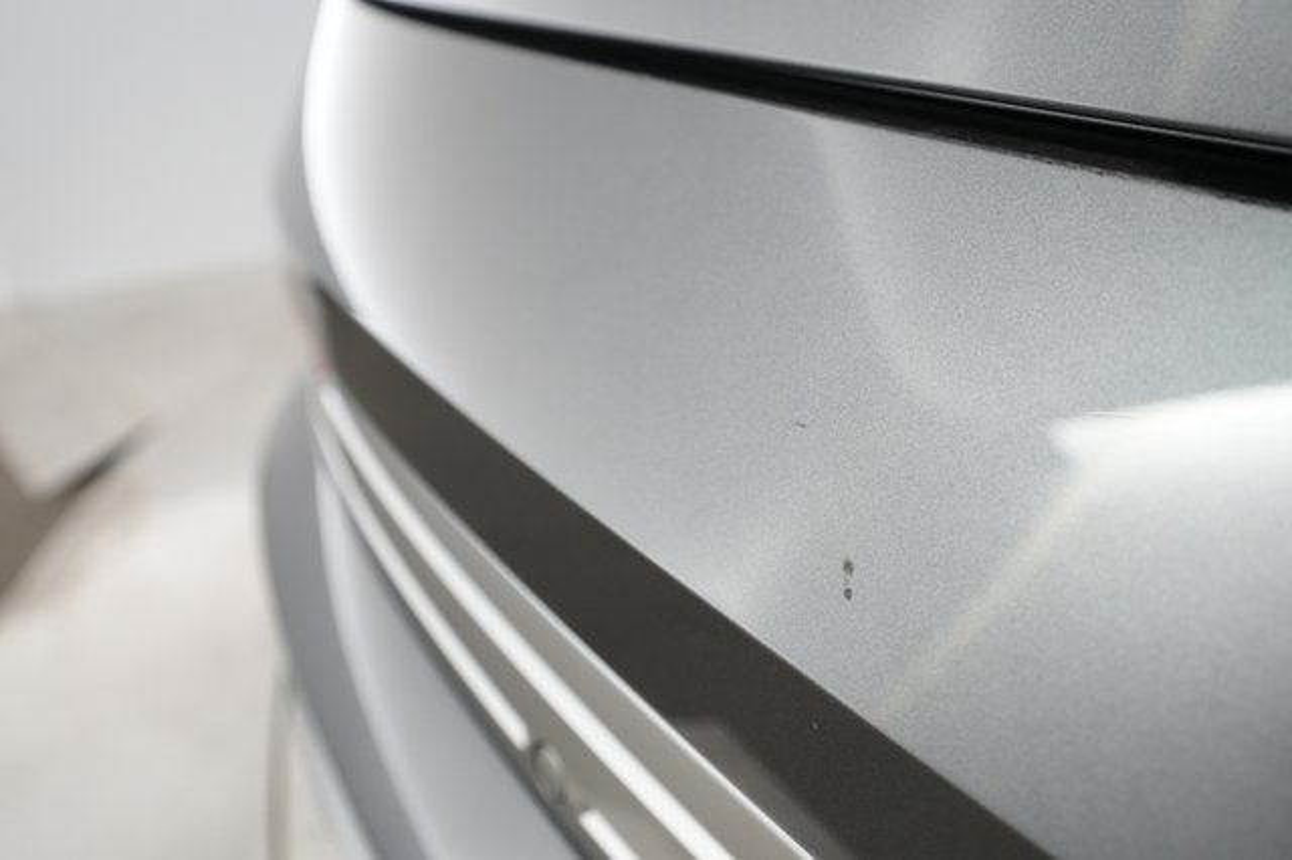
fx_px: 1004
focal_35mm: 28
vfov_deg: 46.4
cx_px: 646
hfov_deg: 65.5
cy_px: 430
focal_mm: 28
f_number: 5
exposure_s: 1/100
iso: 3200
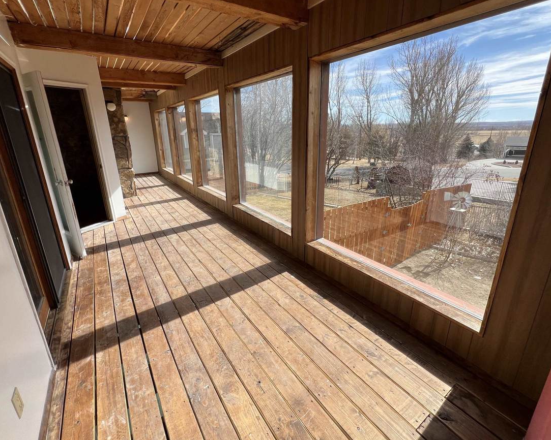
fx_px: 245
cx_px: 276
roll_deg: +0.1
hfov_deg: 96.8
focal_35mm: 15
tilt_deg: -16.8
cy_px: 206
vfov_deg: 83.9
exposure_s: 1/747
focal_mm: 1.57
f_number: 1.8
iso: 32
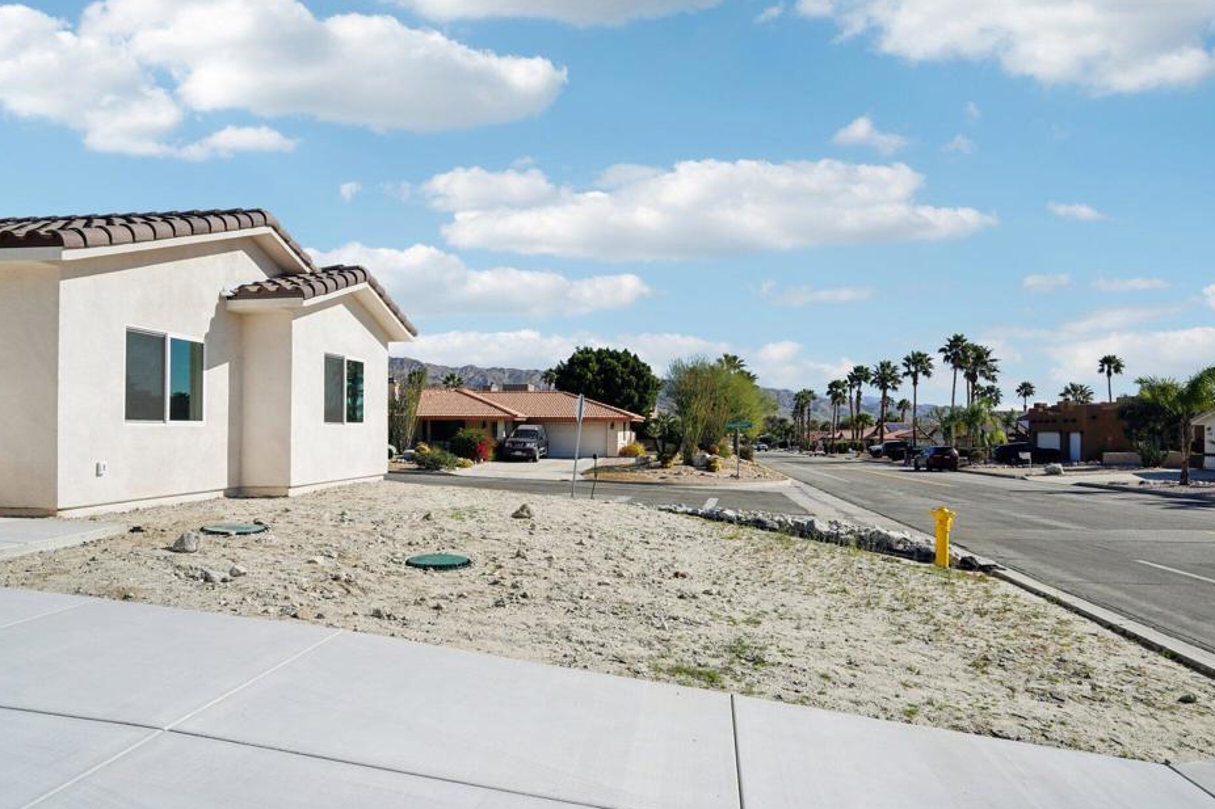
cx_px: 614
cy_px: 401
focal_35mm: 21
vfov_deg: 59.5
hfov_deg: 81.2
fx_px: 709
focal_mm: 19
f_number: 8
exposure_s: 1/640
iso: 100
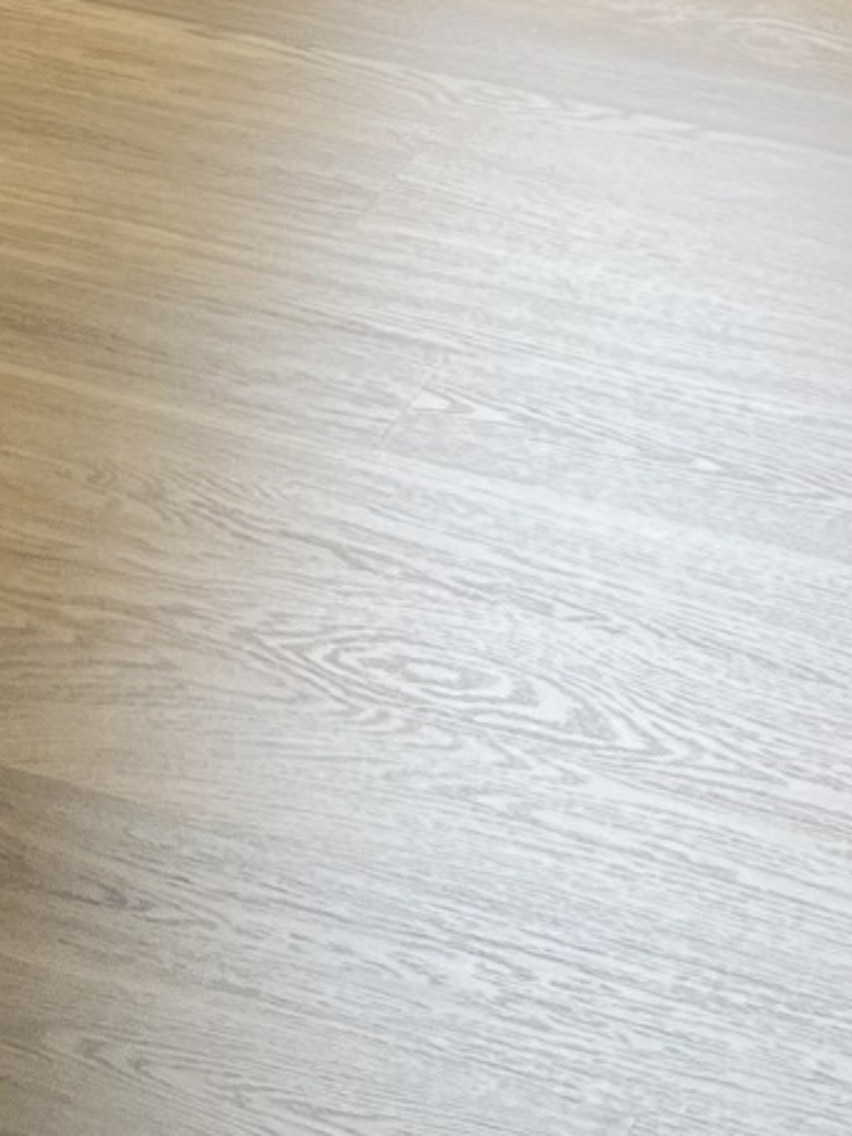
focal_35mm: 146
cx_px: -117
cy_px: -755
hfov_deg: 10.0
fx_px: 4791
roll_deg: -1.3
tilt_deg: -13.2
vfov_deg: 12.6
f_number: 1.6
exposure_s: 1/133
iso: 32
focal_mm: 5.1
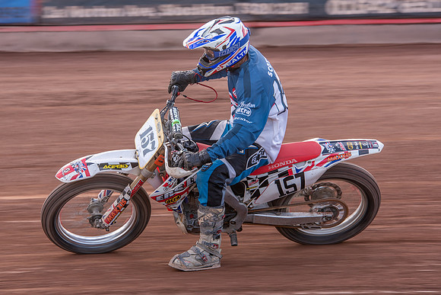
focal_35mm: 195
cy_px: 138
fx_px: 2388
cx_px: 196
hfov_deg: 10.5
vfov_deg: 7.0
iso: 160
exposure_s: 1/200
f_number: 6.3
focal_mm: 160
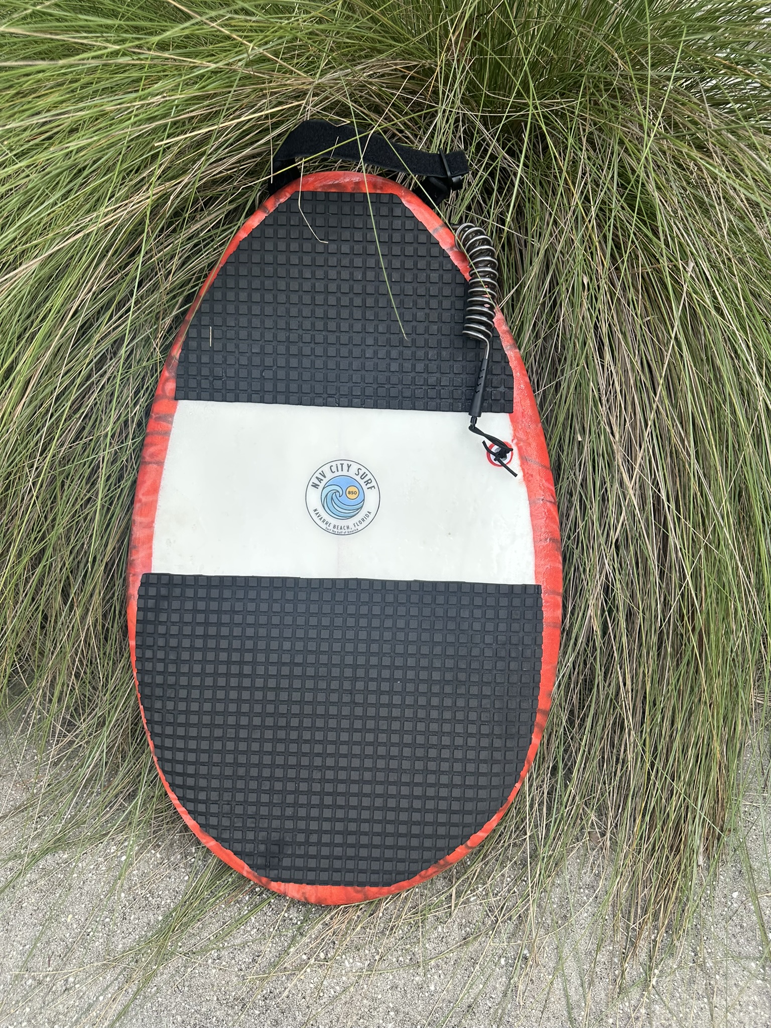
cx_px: 386
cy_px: 514
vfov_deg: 71.6
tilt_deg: -42.6
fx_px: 713
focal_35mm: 24
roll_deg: -3.5
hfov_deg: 56.8
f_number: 1.78
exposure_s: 1/1751
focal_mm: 6.86
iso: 80
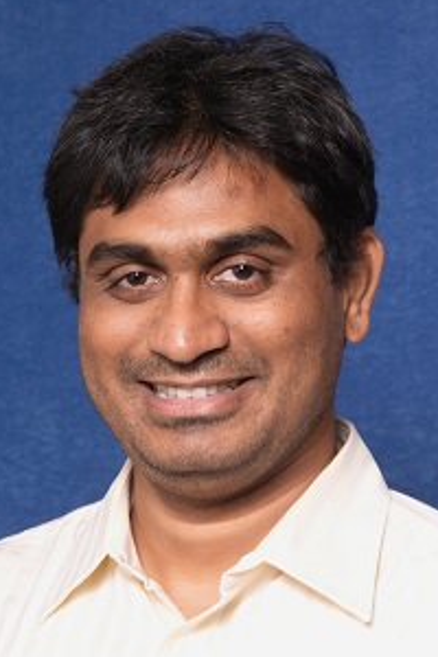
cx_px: 196
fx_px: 2737
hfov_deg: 9.1
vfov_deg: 13.7
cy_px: 373
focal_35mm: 150
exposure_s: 1/160
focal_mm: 70
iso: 400
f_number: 13
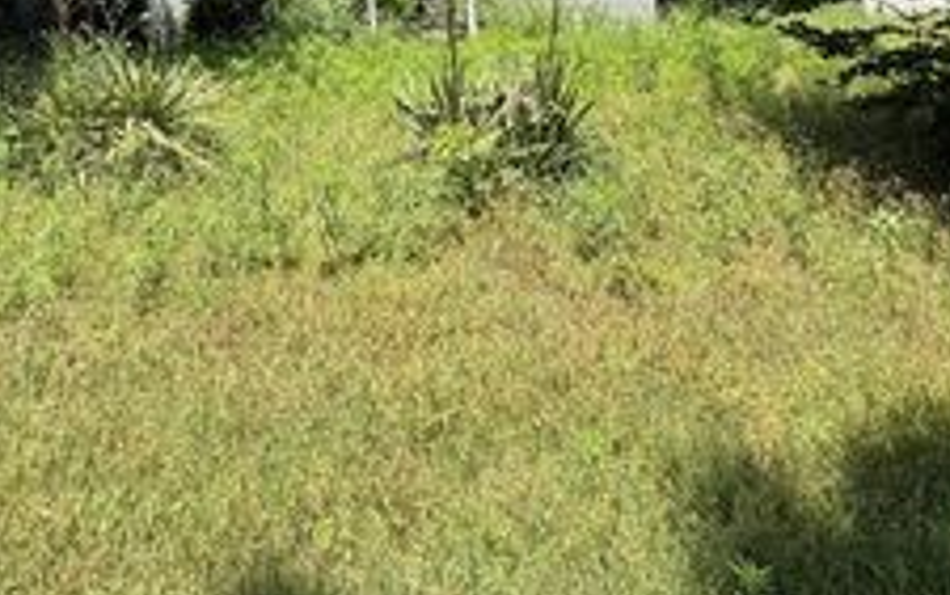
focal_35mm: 33
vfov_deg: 33.4
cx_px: 304
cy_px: -61
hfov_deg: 56.6
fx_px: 855
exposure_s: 1/770
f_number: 2.2
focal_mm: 2.22
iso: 40
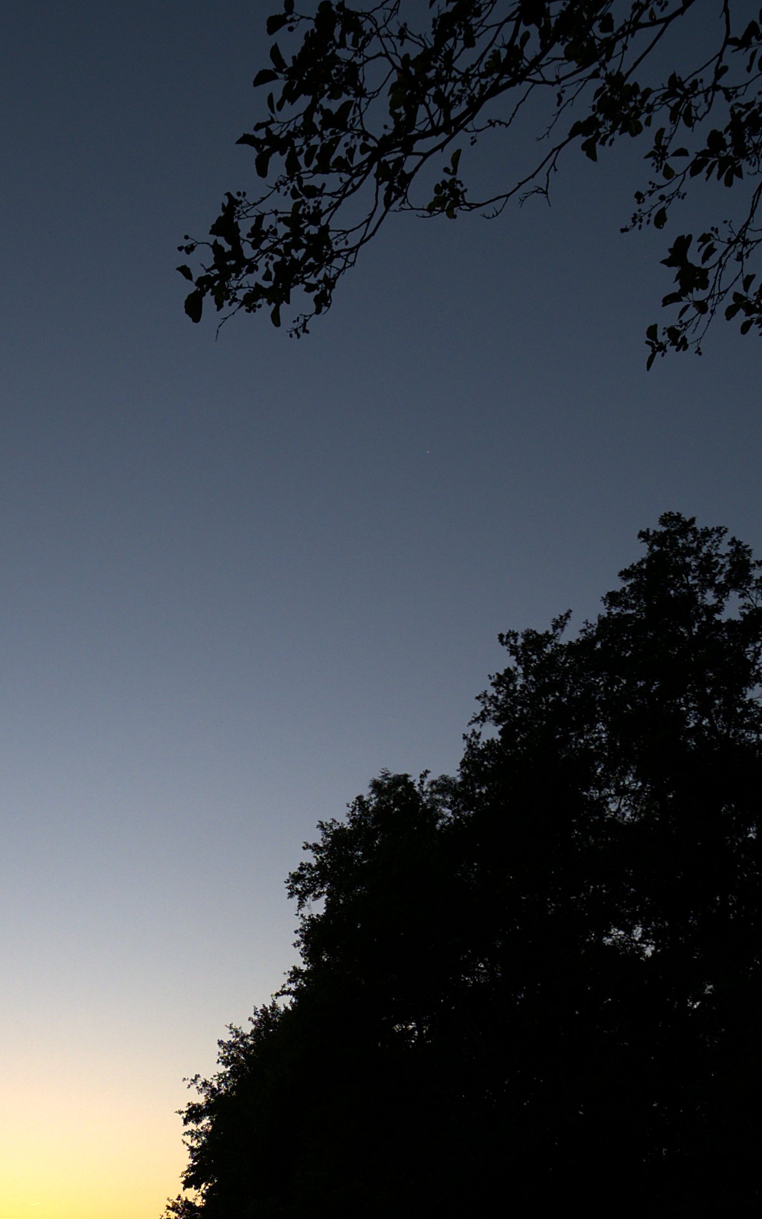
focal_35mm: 39
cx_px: 54
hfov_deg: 30.7
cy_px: 1335
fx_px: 1311
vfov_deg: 40.5
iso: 100
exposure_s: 1/800
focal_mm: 9
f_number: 2.8
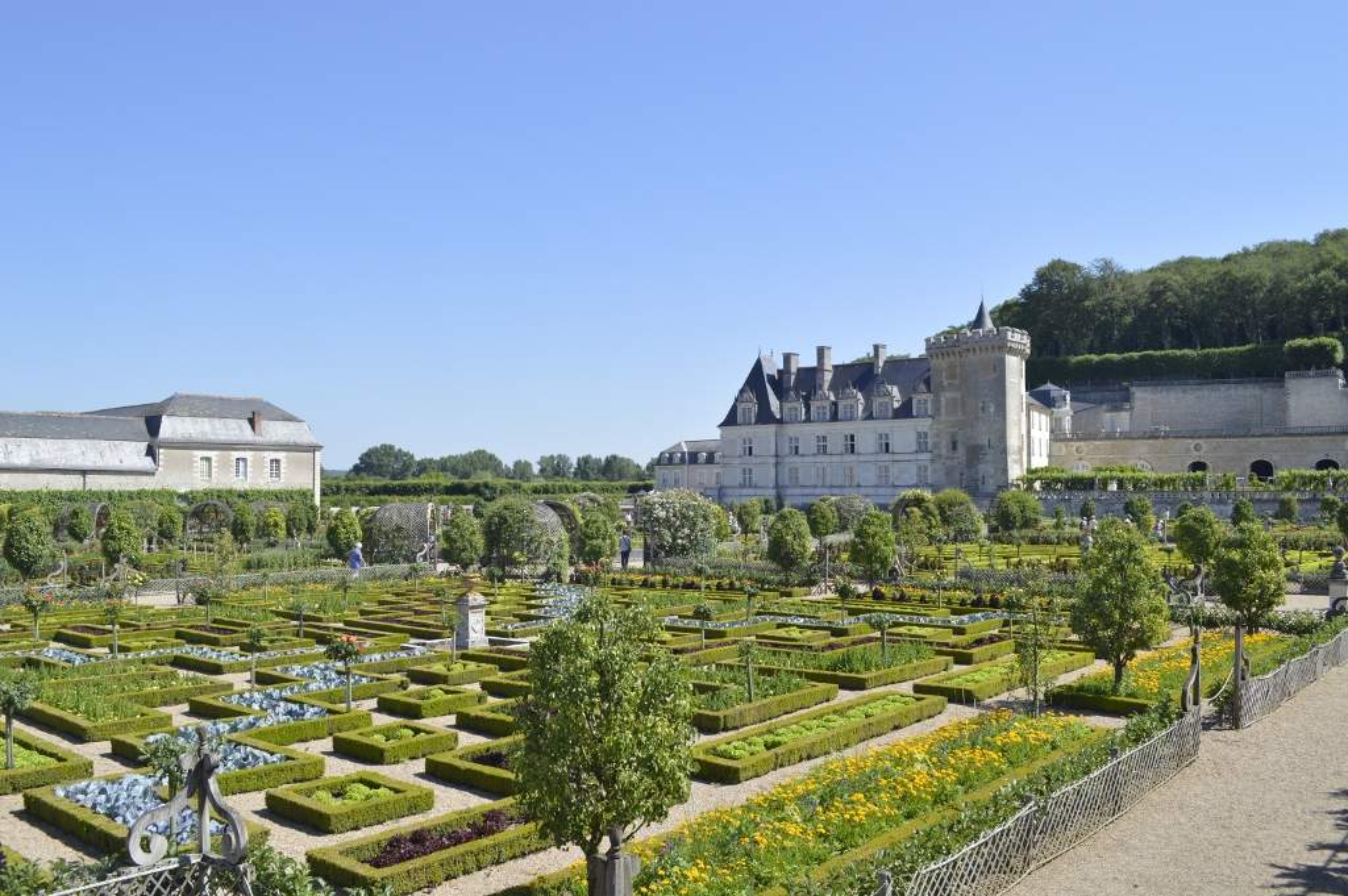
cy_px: 448
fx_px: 1122
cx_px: 674
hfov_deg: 62.0
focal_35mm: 30
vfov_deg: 43.5
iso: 200
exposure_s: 1/320
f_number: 8
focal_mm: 20
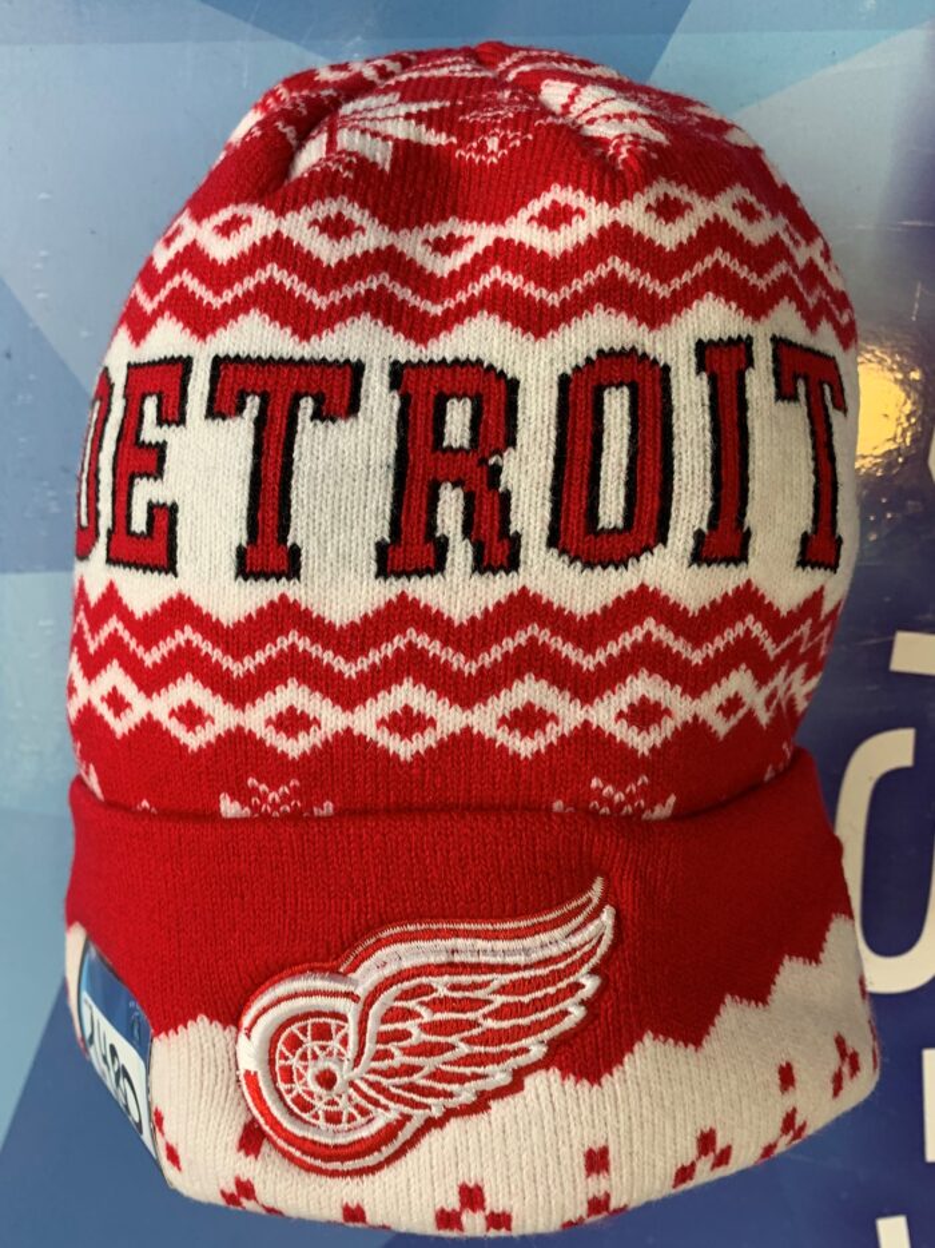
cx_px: 468
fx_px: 937
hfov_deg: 53.0
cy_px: 624
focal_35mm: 26
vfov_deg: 67.3
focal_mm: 4.25
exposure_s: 1/69
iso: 100
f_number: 1.8
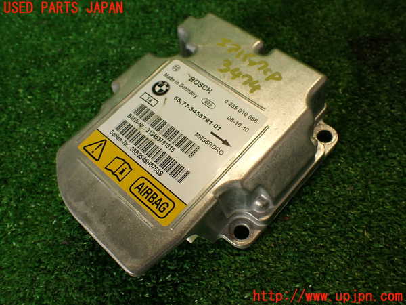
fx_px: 375
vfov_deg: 44.2
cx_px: 203
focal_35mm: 32
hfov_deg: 56.8
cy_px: 152
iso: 160
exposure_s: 1/60
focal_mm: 5.79
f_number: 2.4
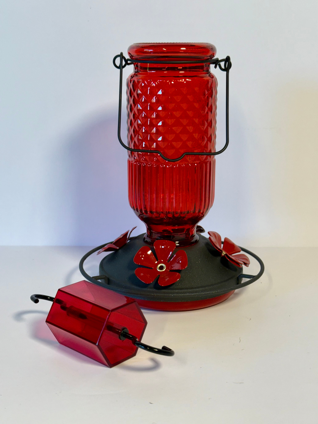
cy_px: 212
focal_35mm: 48
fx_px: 588
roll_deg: +0.6
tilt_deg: -14.3
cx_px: 159
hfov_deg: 30.3
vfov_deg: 39.7
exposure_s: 1/120
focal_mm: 6.76
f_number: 1.78
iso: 80
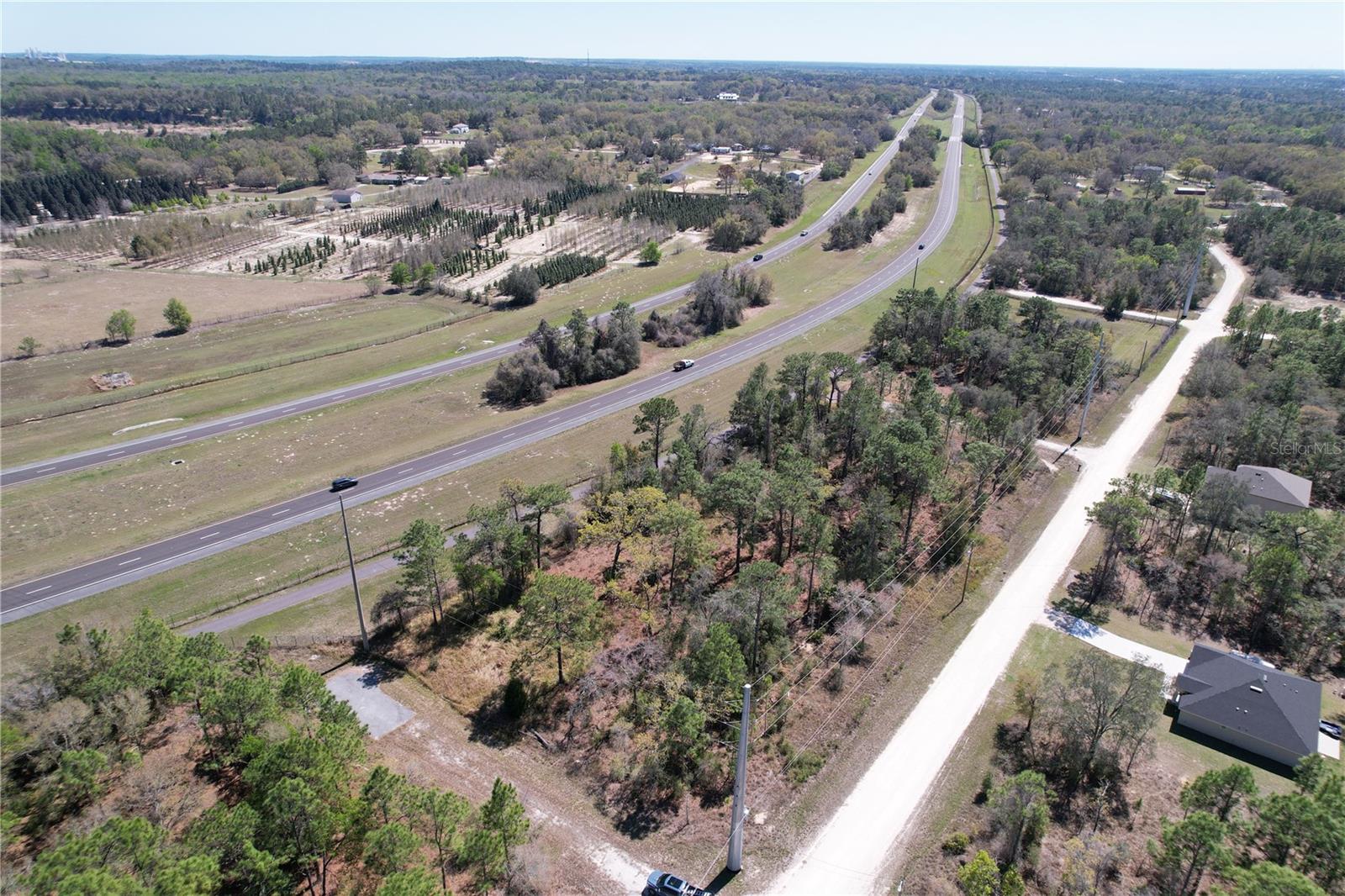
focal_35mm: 22
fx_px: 822
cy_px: 448
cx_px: 672
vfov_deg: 57.2
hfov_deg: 78.6
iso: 200
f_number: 2.8
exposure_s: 1/100
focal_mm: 8.38
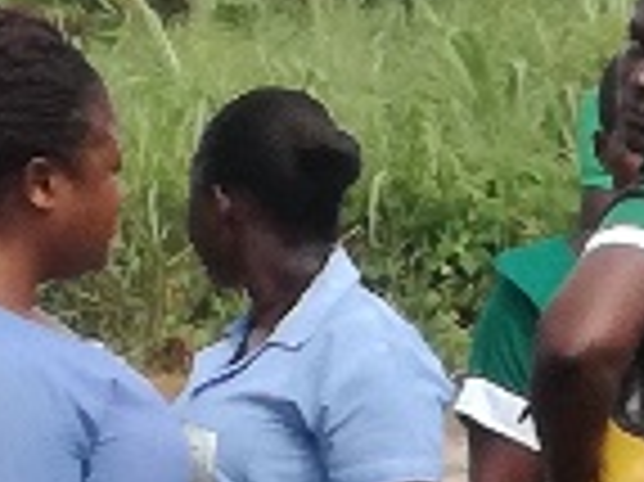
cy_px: 811
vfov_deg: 4.3
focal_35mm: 343
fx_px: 6376
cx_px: 1468
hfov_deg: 5.6
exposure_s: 1/1100
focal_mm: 3.79
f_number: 2
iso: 50
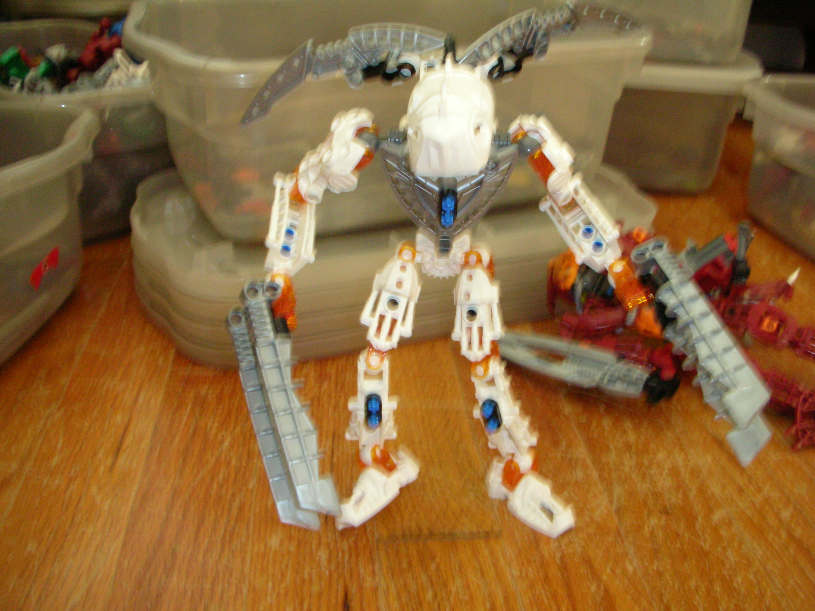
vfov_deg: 40.7
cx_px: 408
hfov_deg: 52.6
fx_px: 824
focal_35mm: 35
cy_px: 306
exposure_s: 1/1.6
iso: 200
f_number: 3
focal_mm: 5.8
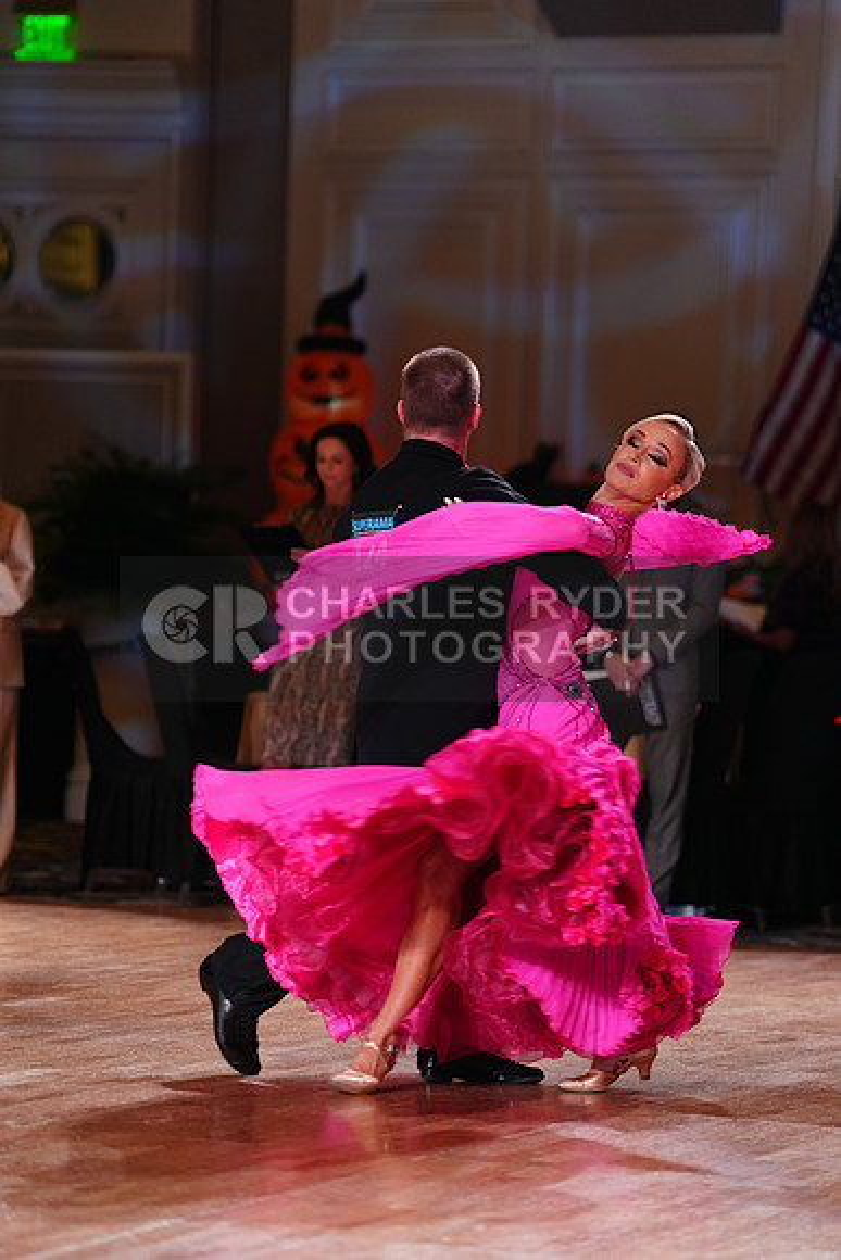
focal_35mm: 137
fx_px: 4797
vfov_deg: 15.0
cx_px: 420
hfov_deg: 10.0
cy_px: 630
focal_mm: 137
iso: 1250
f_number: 2.8
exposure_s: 1/400
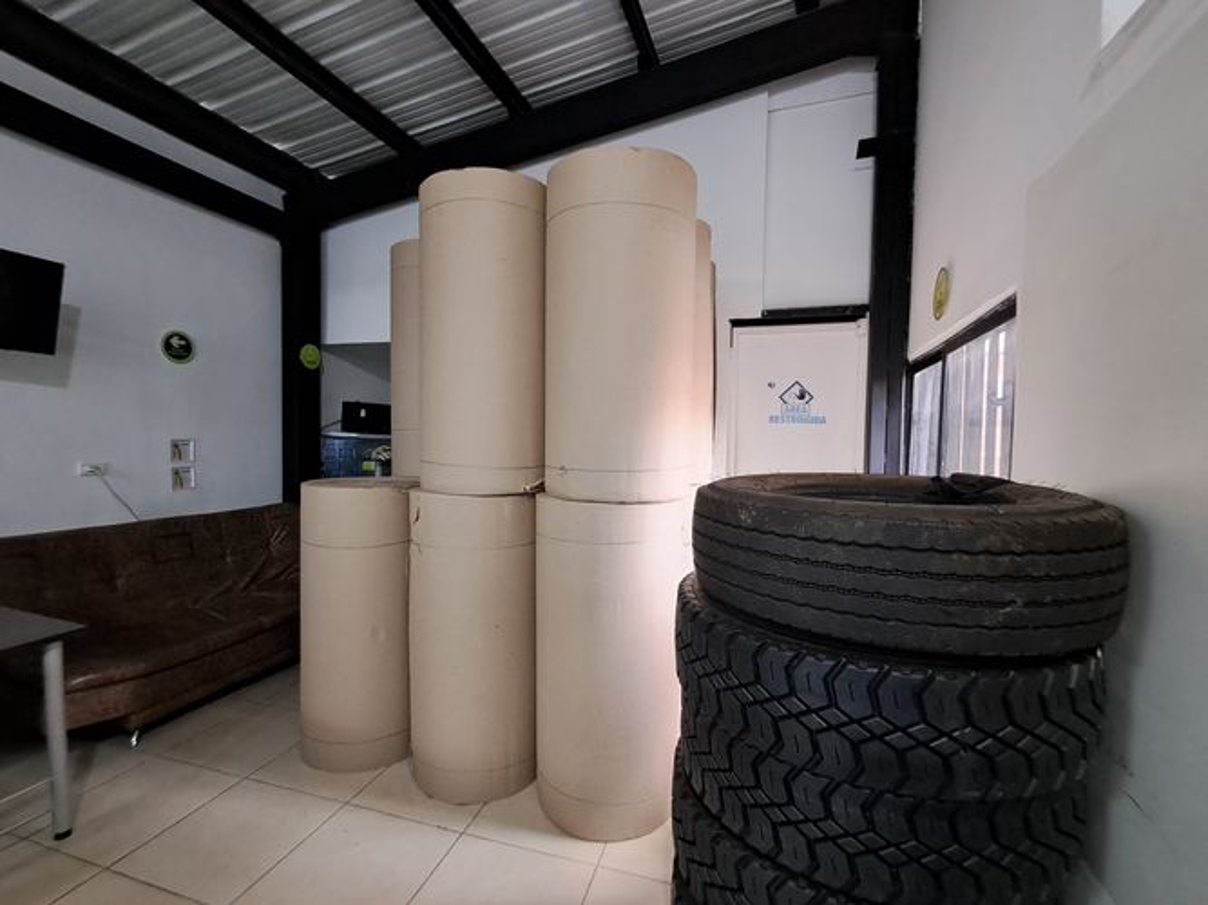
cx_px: 604
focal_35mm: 16
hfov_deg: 94.5
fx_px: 558
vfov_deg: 78.1
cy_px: 452
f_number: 2.2
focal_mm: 1.64
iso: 400
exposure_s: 1/24
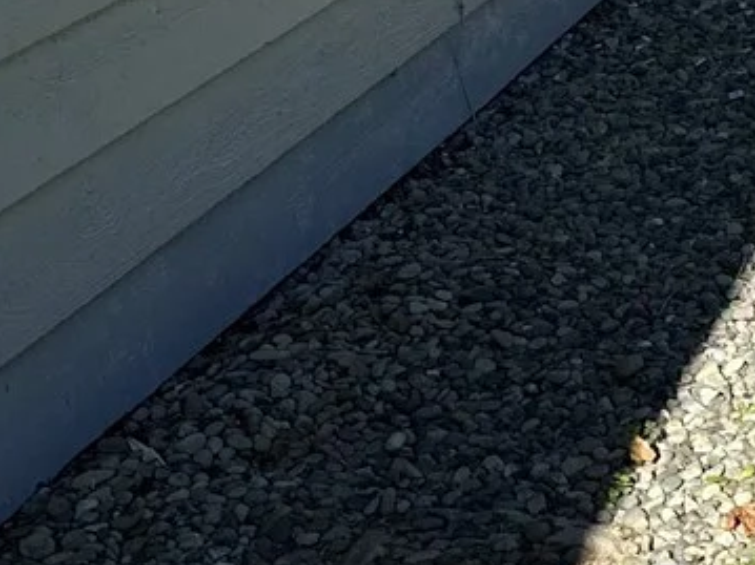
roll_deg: +2.0
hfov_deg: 14.4
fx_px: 2333
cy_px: -128
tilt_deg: -10.0
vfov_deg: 13.4
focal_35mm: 107
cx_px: 1636
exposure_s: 1/3058
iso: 80
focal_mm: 6.86
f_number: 1.78
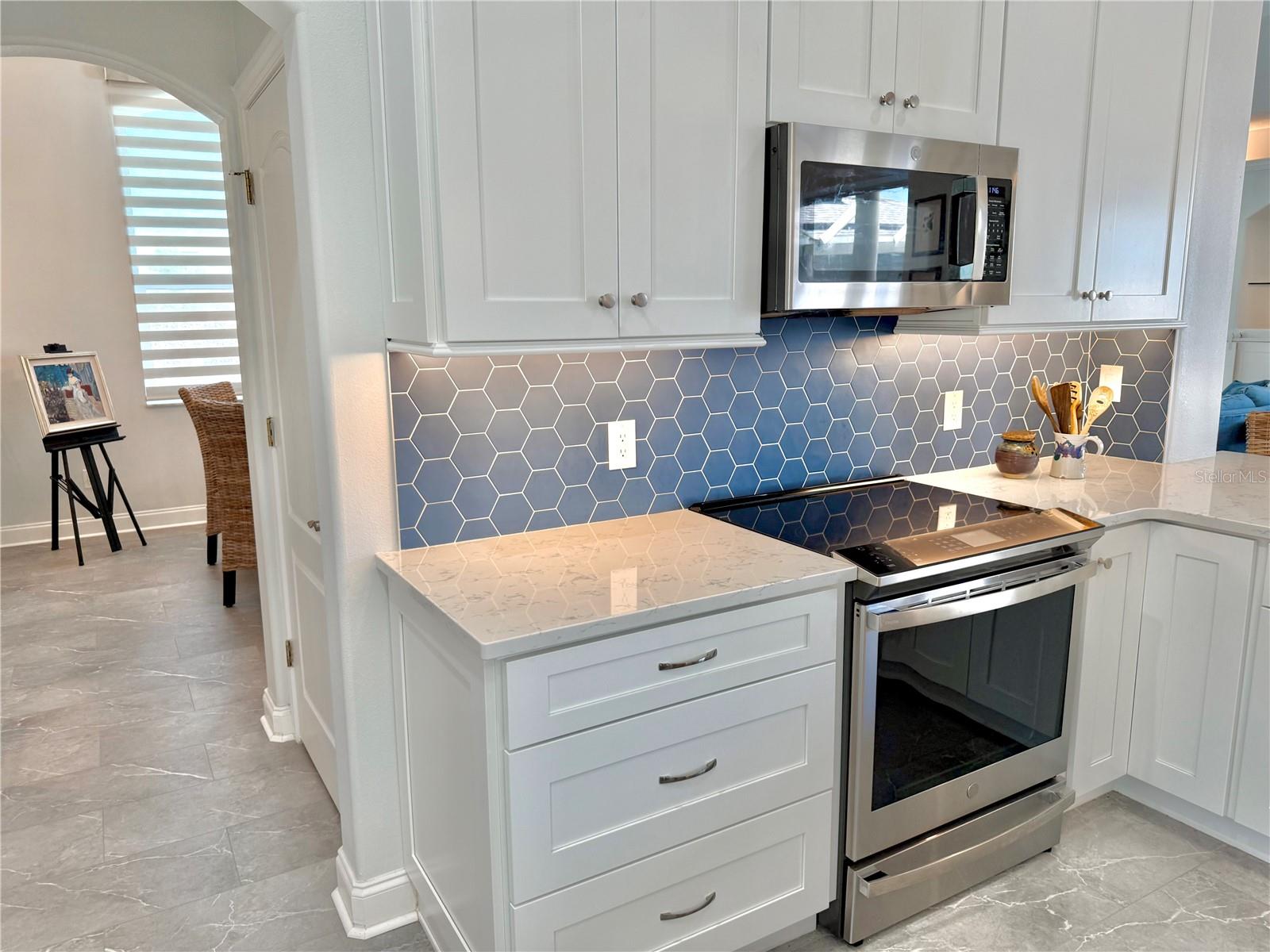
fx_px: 881
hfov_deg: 71.6
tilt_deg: -9.6
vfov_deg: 56.8
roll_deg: +0.2
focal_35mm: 24
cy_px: 476
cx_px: 635
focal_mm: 6.76
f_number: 1.78
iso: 100
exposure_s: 1/120
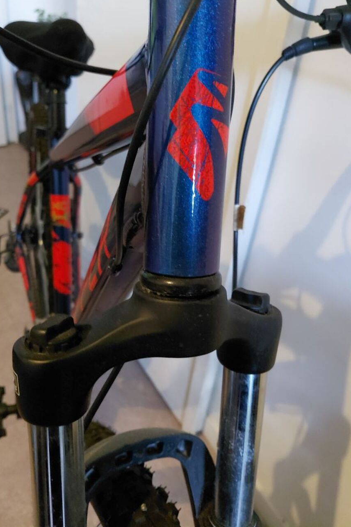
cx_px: 163
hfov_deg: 47.9
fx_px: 395
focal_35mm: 27
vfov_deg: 67.4
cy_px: 256
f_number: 1.8
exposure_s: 1/20
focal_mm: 4.69
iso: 1250
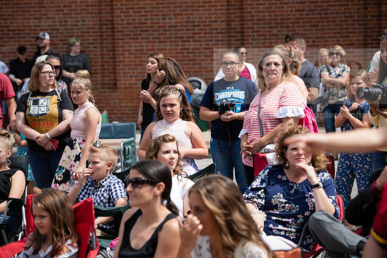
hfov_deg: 20.0
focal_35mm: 102
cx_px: 194
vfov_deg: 13.4
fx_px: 1097
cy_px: 129
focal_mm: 102
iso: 200
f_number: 5
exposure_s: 1/1000
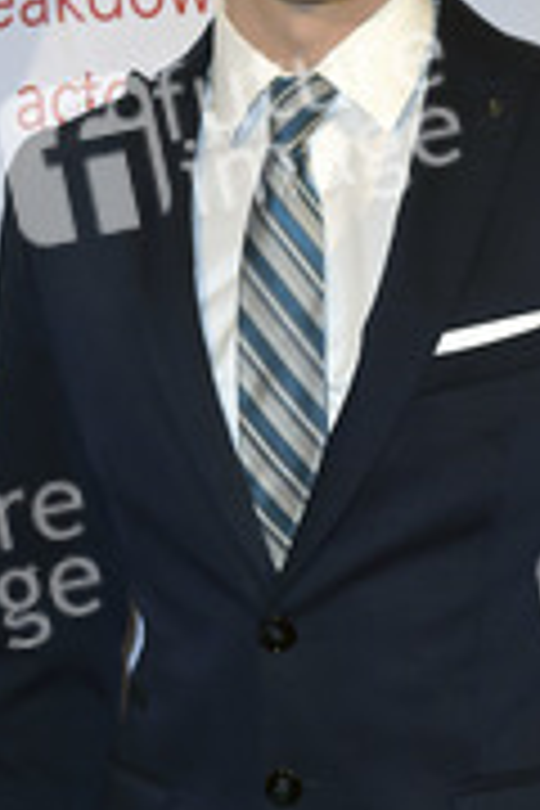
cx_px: 362
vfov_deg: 15.4
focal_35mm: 133
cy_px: 364
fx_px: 2992
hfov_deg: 10.3
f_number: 4.5
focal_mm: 60
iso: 400
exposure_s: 1/320
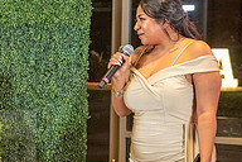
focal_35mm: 117
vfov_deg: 11.6
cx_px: -20
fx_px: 786
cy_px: 153
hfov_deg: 17.0
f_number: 3.5
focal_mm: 32
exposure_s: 1/160
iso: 800
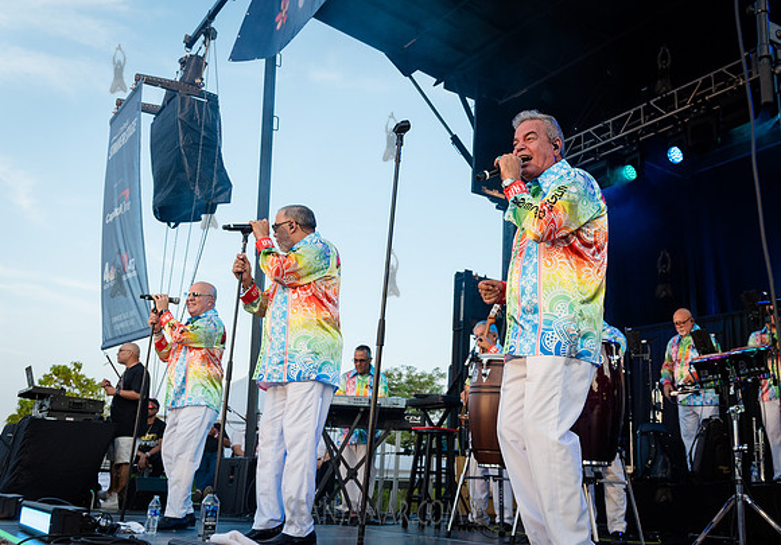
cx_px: 447
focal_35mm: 36
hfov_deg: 52.2
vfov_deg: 37.8
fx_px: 795
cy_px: 247
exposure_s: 1/1250
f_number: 4
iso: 2000
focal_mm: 32
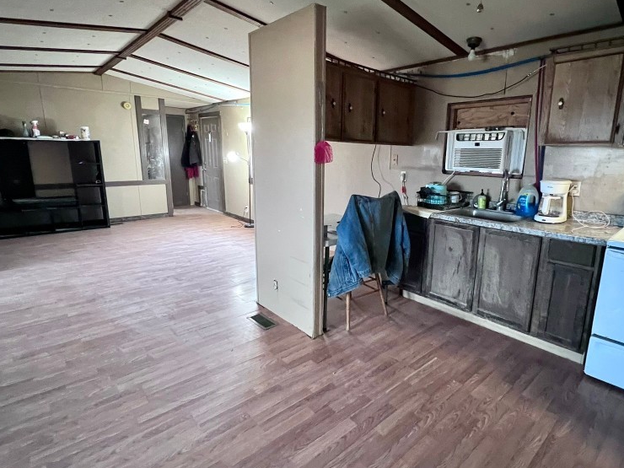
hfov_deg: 87.5
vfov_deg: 71.6
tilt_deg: -8.1
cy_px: 223
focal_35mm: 18
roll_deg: +0.5
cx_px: 344
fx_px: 324
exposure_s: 1/40
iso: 640
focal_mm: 1.57
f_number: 1.8
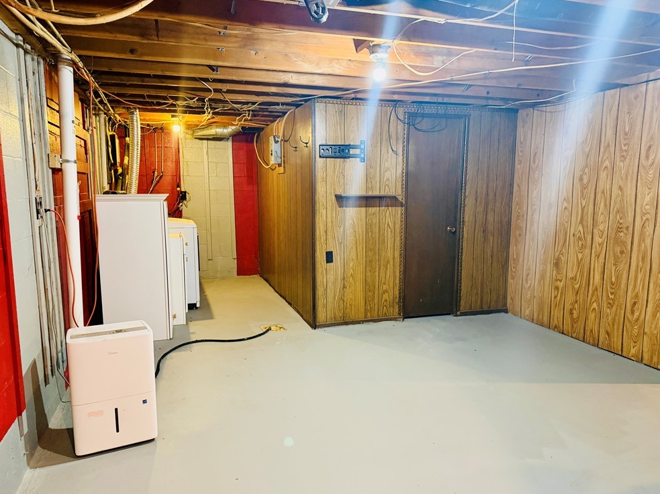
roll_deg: +0.6
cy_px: 255
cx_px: 331
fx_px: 477
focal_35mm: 25
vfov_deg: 54.9
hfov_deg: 69.4
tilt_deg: -8.3
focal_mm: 6.76
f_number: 1.78
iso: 640
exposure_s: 1/40
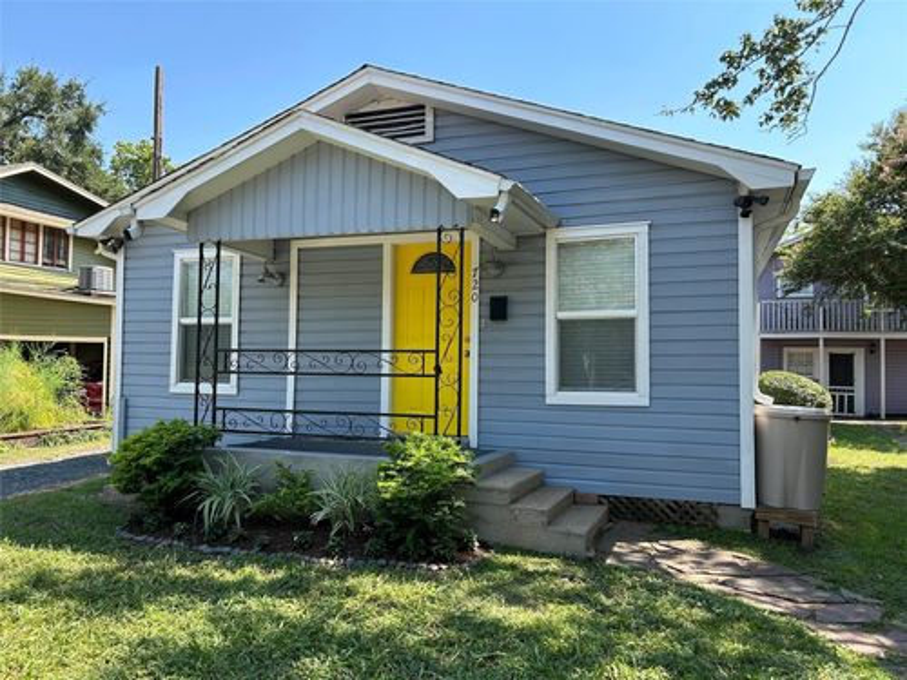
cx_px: 454
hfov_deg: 67.3
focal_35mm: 26
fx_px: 681
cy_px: 340
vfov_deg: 53.1
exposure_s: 1/949
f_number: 1.5
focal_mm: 5.7
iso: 50
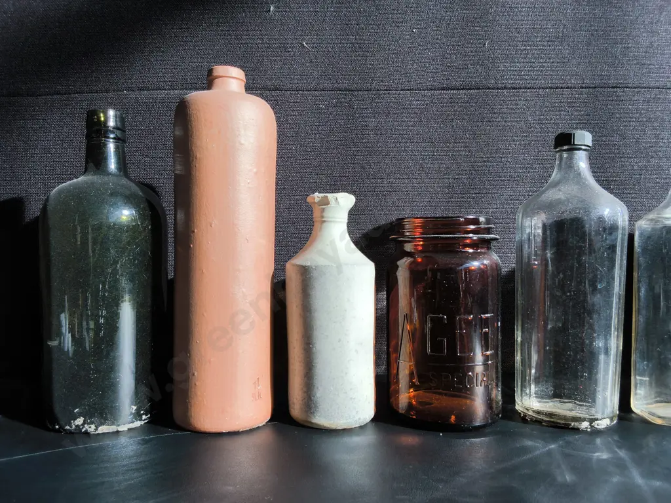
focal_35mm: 27
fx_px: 523
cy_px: 252
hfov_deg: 65.3
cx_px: 336
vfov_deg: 51.4
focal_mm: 2.87
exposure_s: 1/1071
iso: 32
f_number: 2
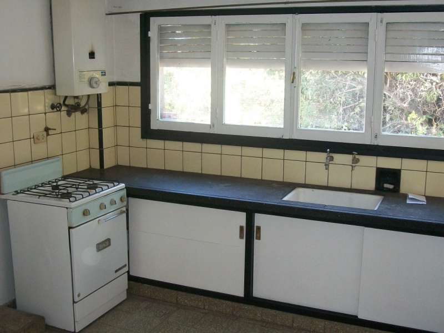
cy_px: 166
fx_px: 513
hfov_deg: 46.8
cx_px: 222
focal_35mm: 40
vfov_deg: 36.0
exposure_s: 1/40
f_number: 3.2
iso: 160
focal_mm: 7.1
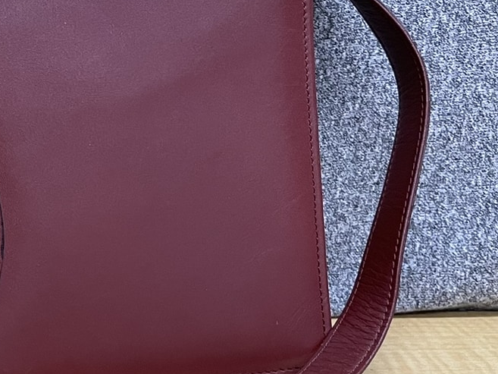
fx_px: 1094
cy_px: 285
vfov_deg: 19.2
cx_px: -133
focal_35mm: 76
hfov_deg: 23.1
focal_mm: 4.2
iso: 125
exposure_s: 1/79
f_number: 1.6
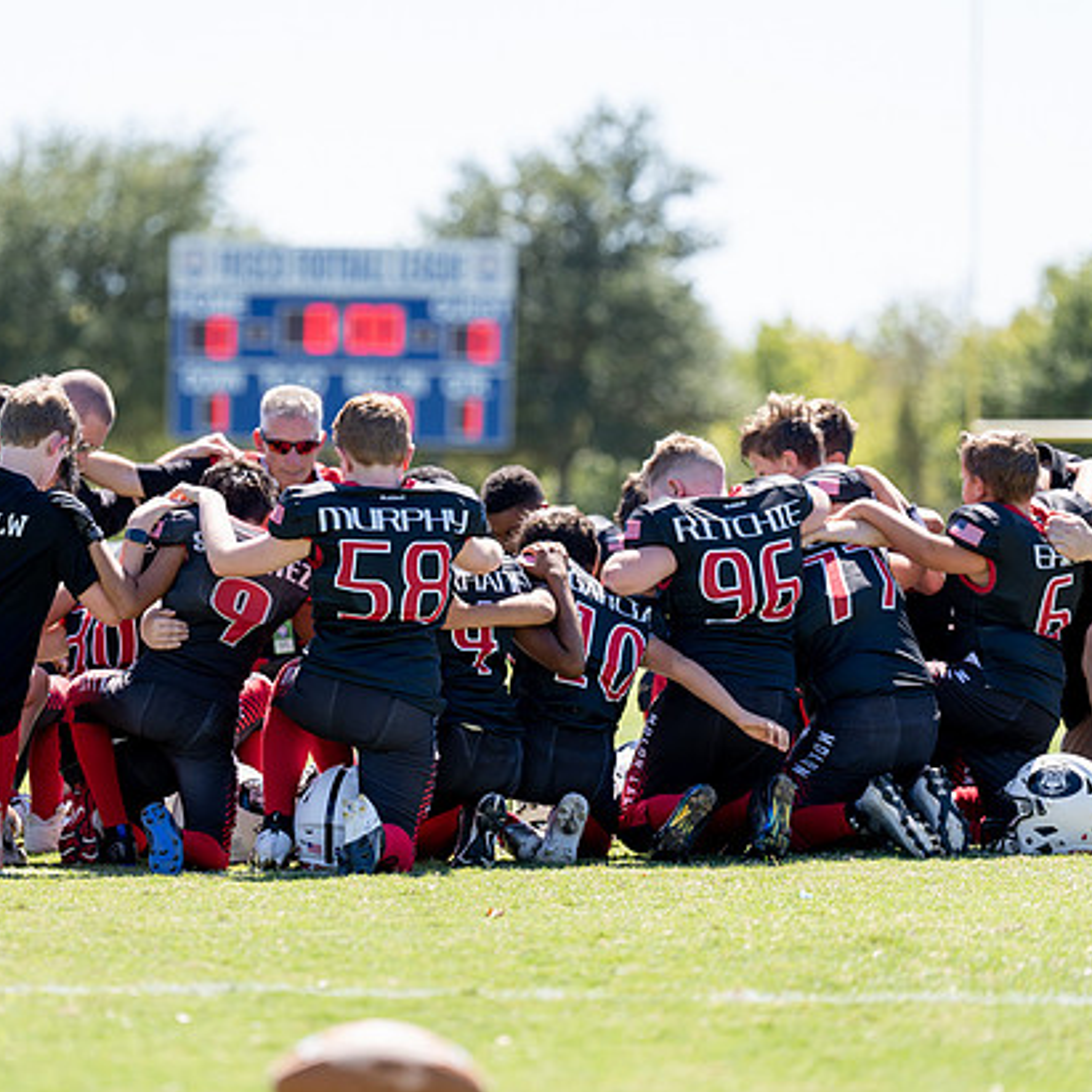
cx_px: 438
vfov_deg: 8.8
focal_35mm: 198
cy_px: 553
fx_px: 7067
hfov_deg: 8.8
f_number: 2.8
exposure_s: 1/1000
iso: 100
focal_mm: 150
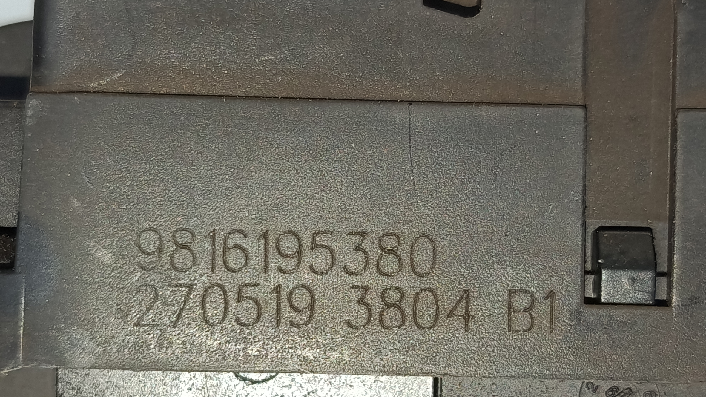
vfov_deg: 17.0
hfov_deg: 29.7
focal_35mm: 71
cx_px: 353
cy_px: 257
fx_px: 1329
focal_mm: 5.24
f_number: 1.7
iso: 664
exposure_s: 1/50
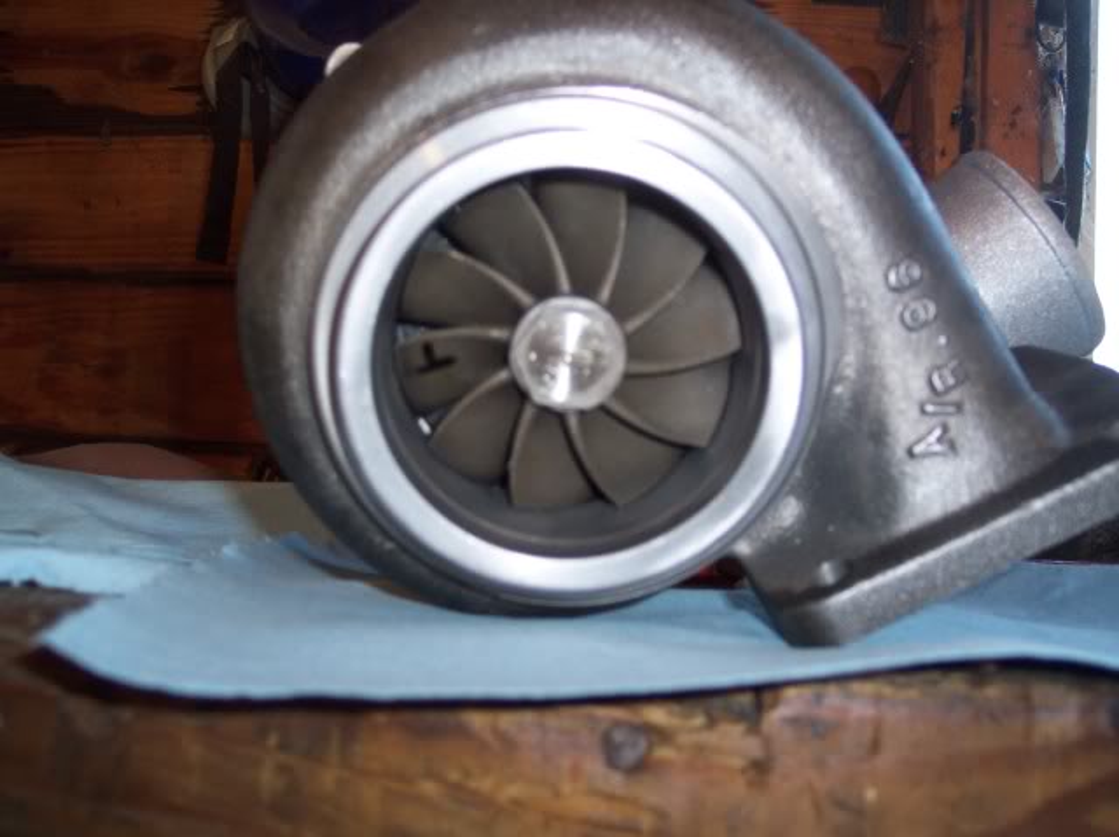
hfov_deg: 49.0
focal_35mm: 38
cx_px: 560
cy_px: 418
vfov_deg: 37.7
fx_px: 1227
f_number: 2.8
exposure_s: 1/30
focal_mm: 8
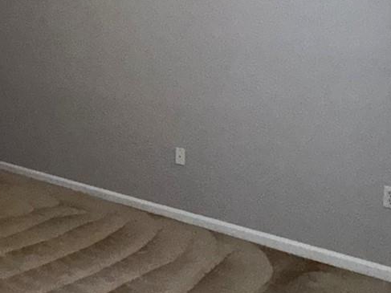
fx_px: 519
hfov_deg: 38.8
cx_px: 51
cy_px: 65
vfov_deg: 30.8
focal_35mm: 46
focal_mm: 2.22
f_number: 2.2
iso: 250
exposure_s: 1/60
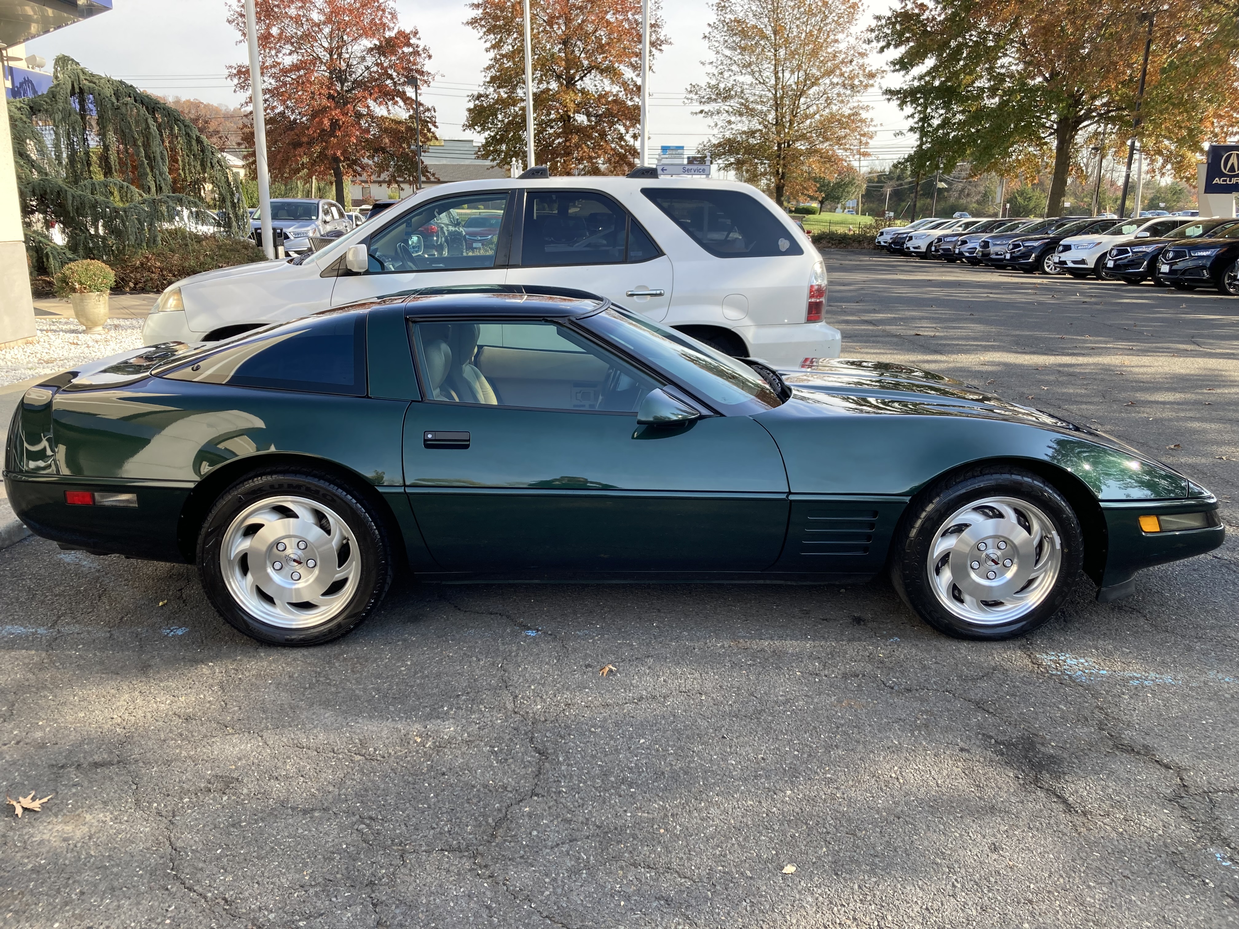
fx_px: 1002
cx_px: 620
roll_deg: +0.4
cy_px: 464
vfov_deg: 49.7
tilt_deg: -13.4
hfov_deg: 63.4
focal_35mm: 28
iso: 20
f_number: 1.8
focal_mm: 3.99
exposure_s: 1/279
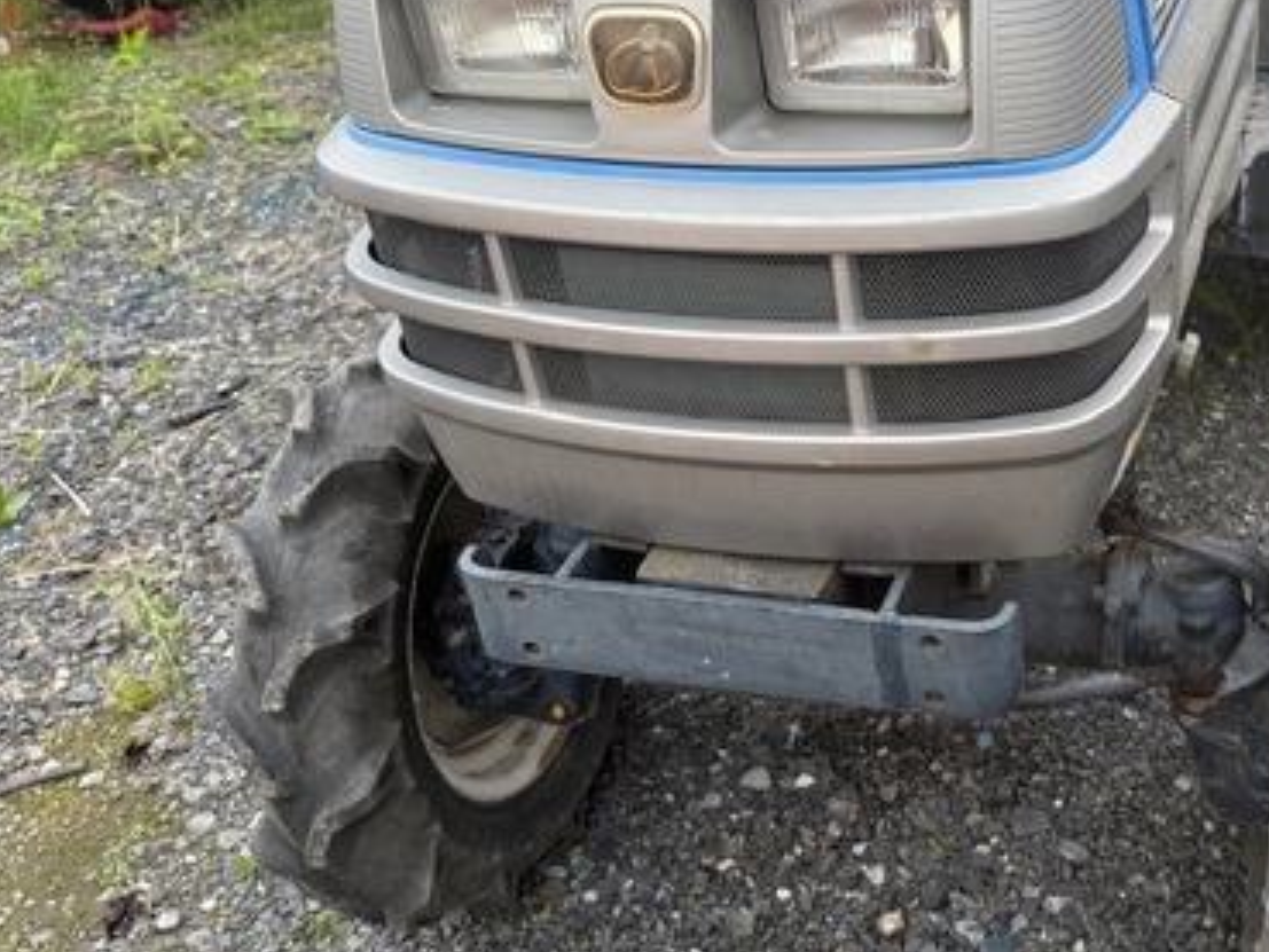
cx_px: 961
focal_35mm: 41
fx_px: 1504
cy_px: 459
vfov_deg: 35.2
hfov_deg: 44.2
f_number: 1.78
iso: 200
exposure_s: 1/102
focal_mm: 6.76
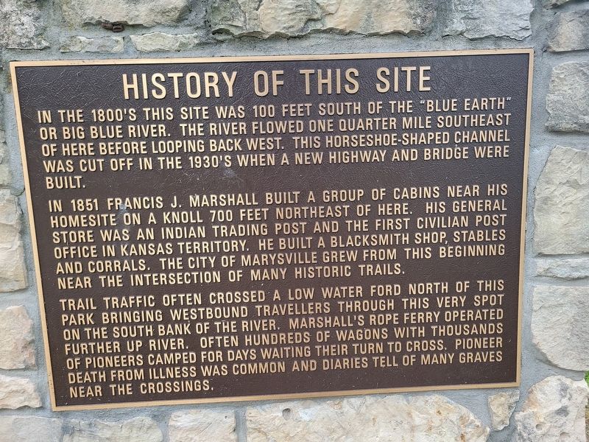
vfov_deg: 53.1
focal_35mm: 26
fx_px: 442
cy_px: 221
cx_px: 294
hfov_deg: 67.3
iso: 320
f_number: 1.8
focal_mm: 5.4
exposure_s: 1/120
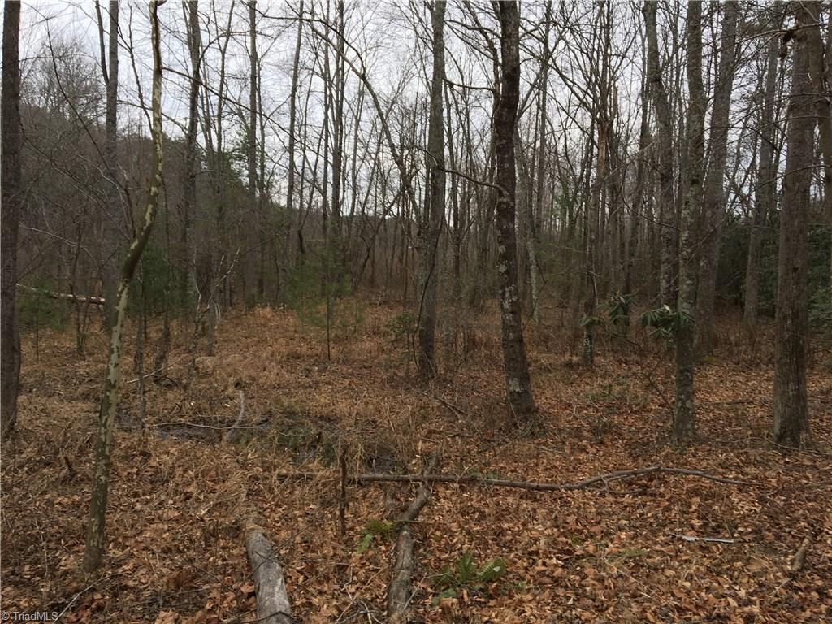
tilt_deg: -4.6
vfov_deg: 48.2
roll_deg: -3.1
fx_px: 697
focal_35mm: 29
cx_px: 416
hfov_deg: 61.7
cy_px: 312
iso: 25
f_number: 2.2
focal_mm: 4.15
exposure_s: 1/60
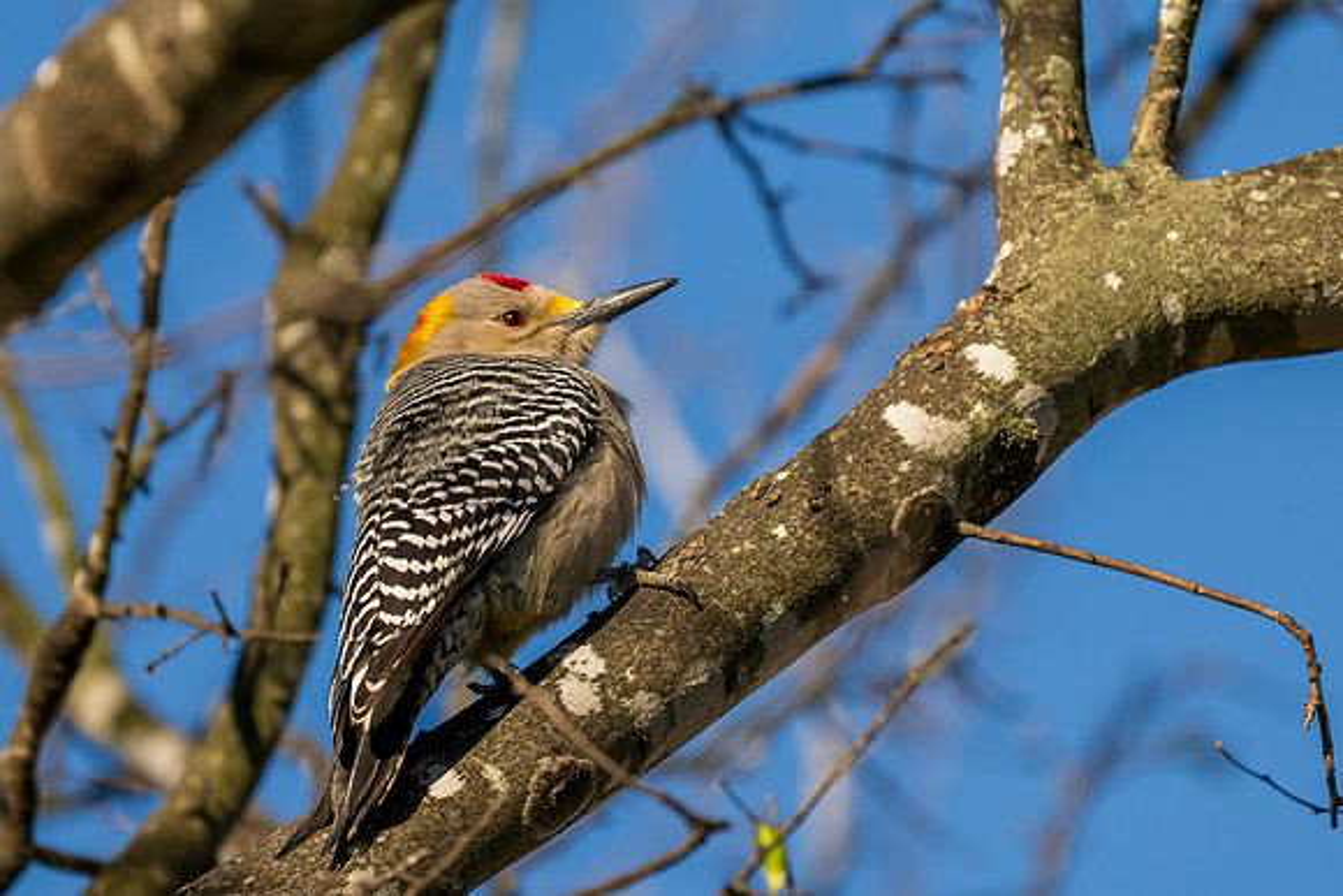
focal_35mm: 1081
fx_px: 40347
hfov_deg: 1.9
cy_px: 382
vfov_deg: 1.3
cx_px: 771
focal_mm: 600
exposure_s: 1/1250
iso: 320
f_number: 6.3
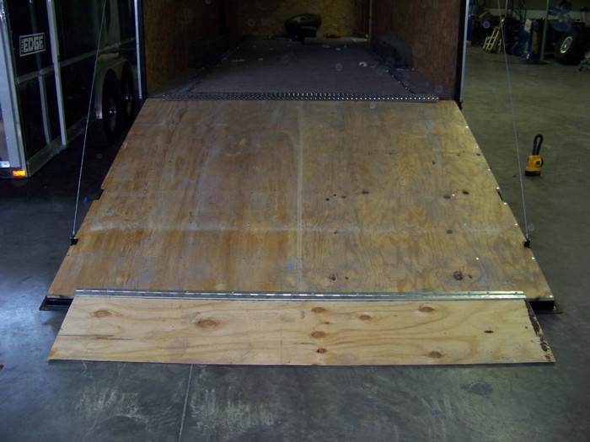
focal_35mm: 36
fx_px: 614
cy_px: 221
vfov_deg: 39.7
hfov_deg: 51.4
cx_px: 295
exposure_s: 1/30
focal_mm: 5.85
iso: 200
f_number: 2.8
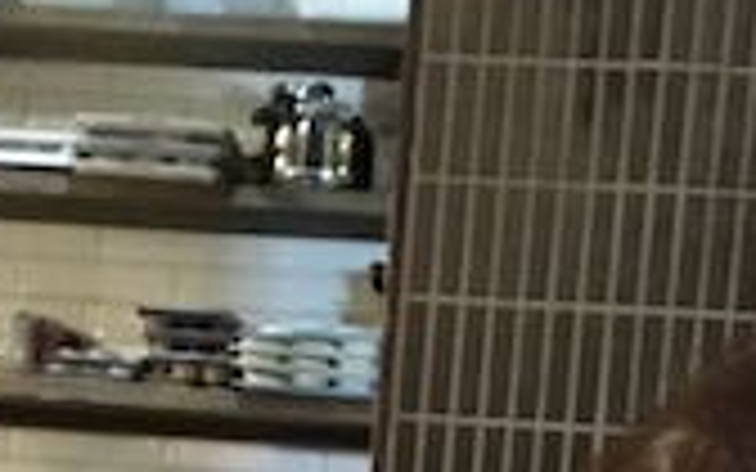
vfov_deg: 10.2
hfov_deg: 17.2
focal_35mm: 121
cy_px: 847
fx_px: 2493
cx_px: 274
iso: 800
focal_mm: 2.87
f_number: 2.2
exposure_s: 1/17
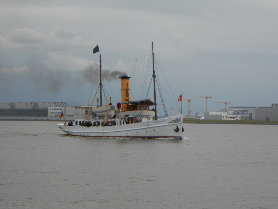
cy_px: 104
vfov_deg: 14.1
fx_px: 843
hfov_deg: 18.7
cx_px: 139
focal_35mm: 105
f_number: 5
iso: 80
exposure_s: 1/320
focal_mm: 18.7
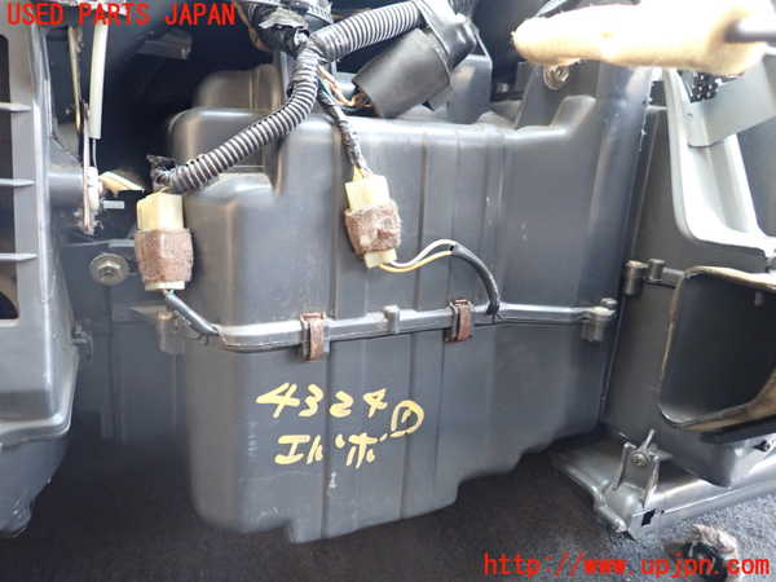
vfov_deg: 54.9
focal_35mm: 25
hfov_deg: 69.4
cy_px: 291
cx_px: 388
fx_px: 560
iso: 500
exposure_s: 1/30
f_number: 2
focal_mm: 4.5
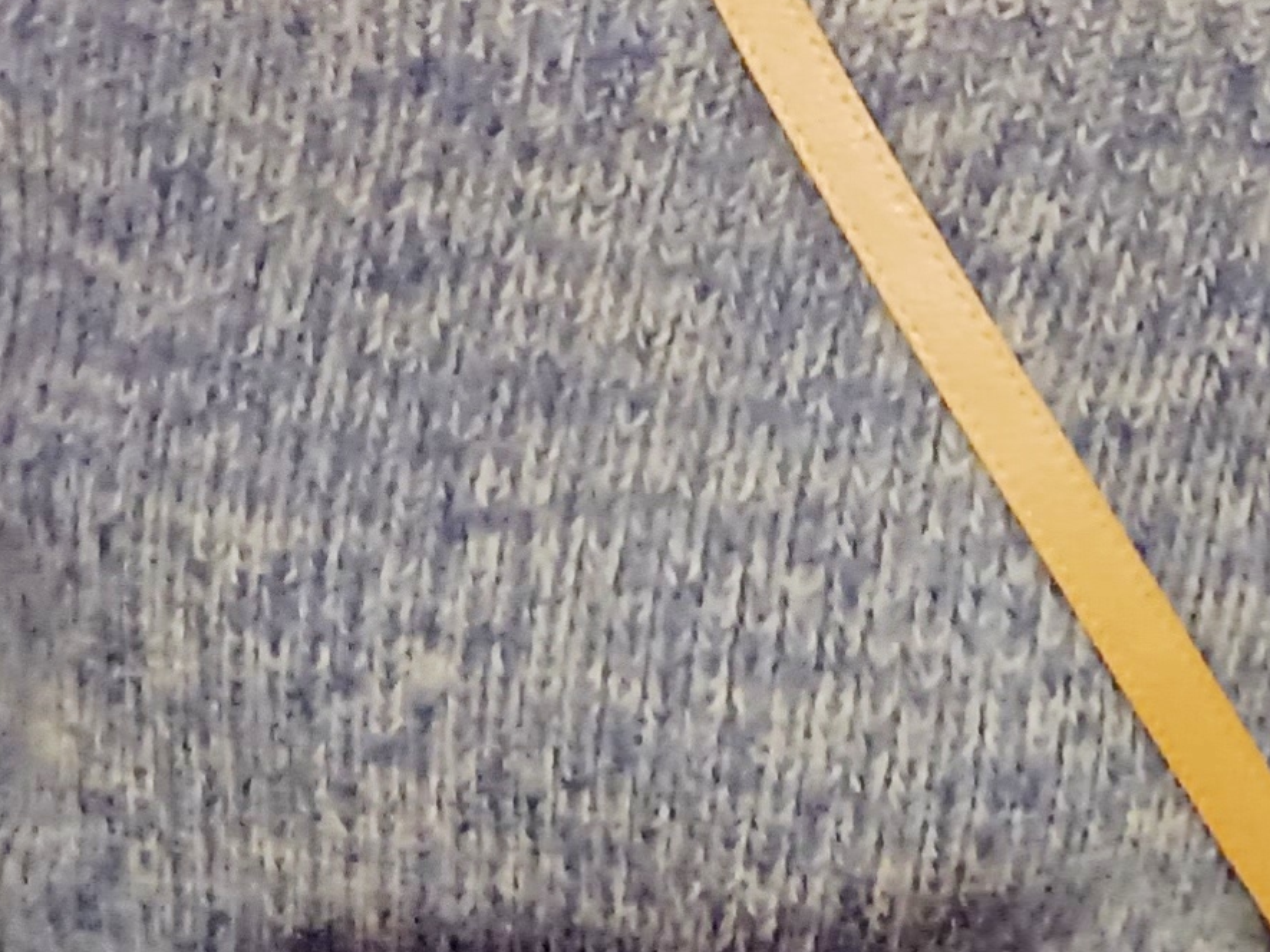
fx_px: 4146
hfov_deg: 17.4
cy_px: -545
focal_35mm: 113
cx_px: 837
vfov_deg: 12.4
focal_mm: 4.6
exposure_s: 1/24
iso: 500
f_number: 2
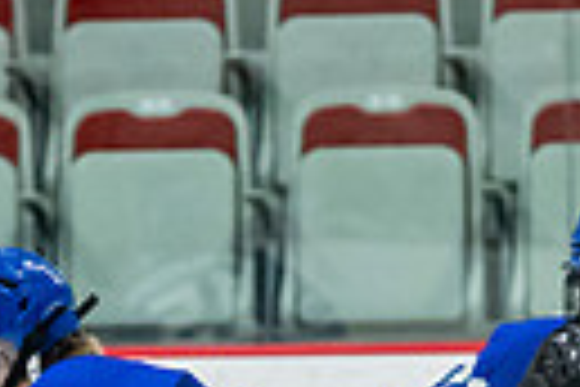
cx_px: 189
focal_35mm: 870
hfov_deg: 2.4
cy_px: 925
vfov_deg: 1.6
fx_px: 14016
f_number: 3.2
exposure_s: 1/1000
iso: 1600
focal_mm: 98
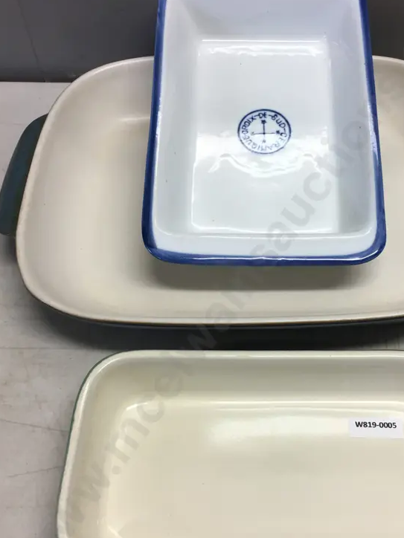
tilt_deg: -52.5
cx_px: 257
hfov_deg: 34.9
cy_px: 265
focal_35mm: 41
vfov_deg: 45.8
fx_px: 638
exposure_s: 1/33
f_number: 2.2
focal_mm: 4.15
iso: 32
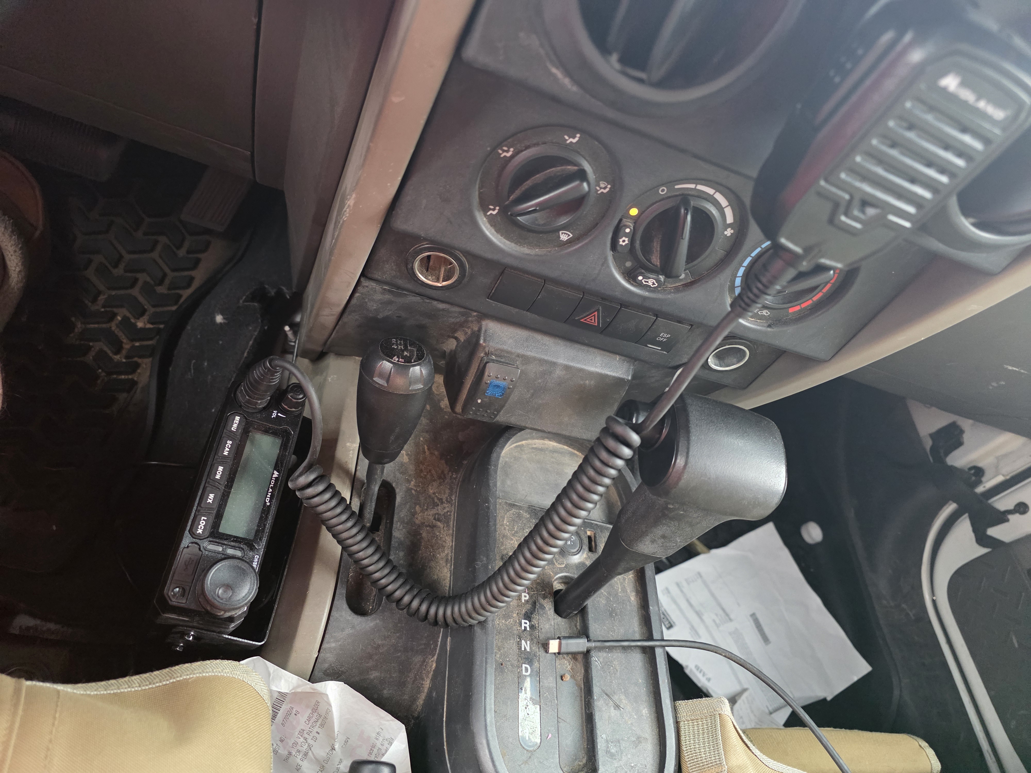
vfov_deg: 58.9
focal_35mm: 23
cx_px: 516
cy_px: 386
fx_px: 685
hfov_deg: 73.9
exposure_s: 1/120
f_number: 1.7
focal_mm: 6.3
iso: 1600
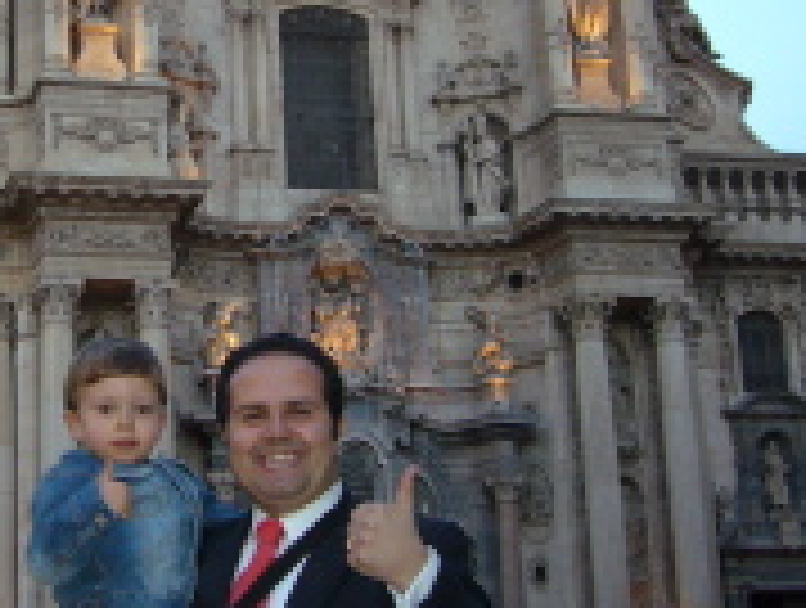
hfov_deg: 24.4
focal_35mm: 78
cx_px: 122
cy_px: 185
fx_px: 1820
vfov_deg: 18.9
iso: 125
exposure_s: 1/30
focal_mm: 5.8
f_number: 2.8
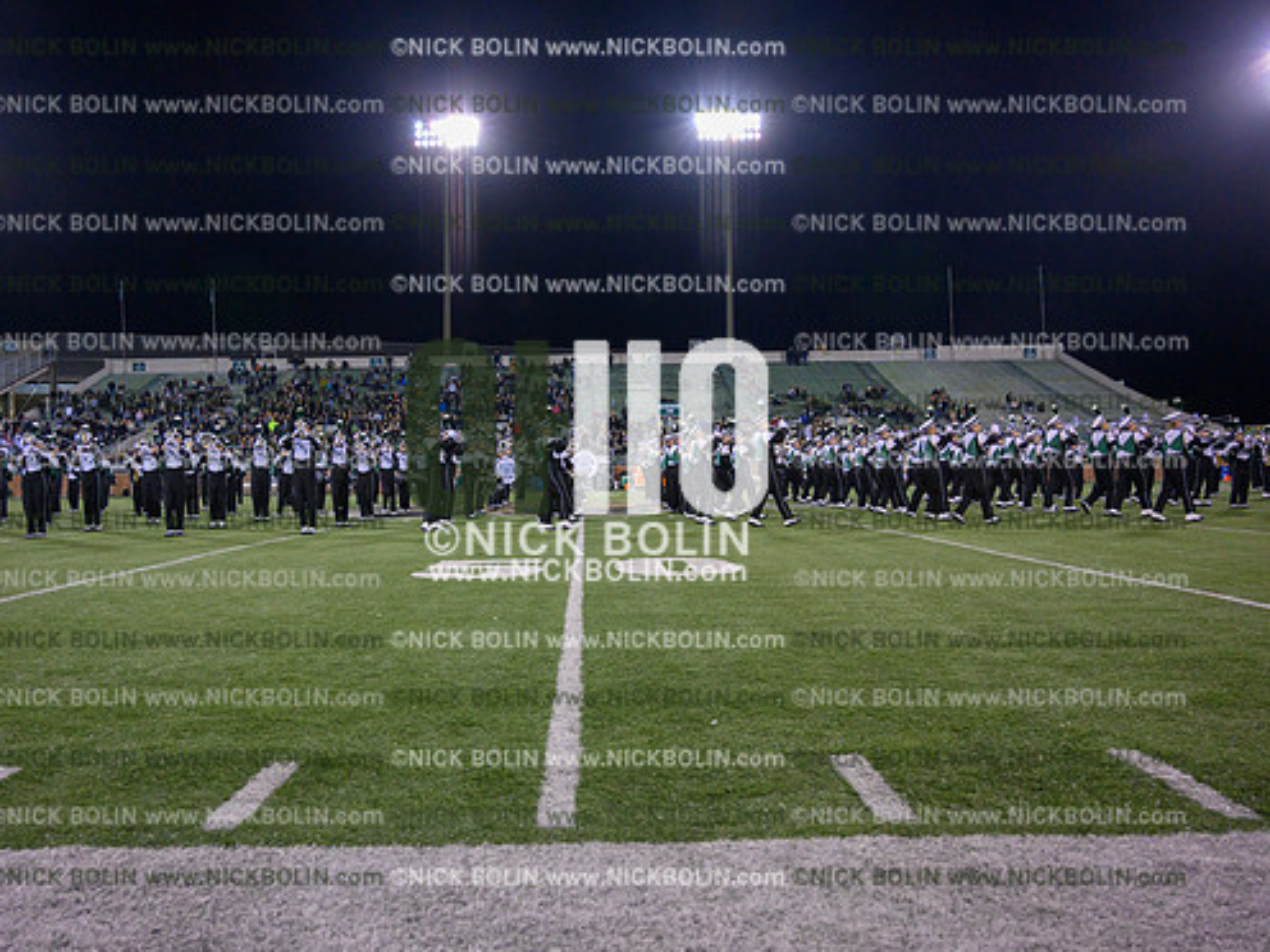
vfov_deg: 51.3
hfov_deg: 65.2
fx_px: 991
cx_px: 586
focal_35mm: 27
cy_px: 462
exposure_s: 1/1000
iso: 5000
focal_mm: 24
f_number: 4
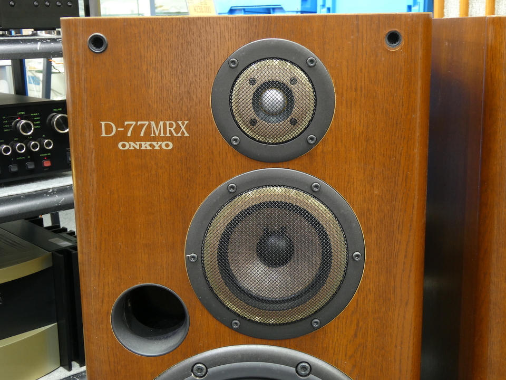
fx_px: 687
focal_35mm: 47
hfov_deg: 40.4
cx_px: 253
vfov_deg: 30.9
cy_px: 190
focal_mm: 8.4
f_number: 4
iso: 200
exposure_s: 1/1.6
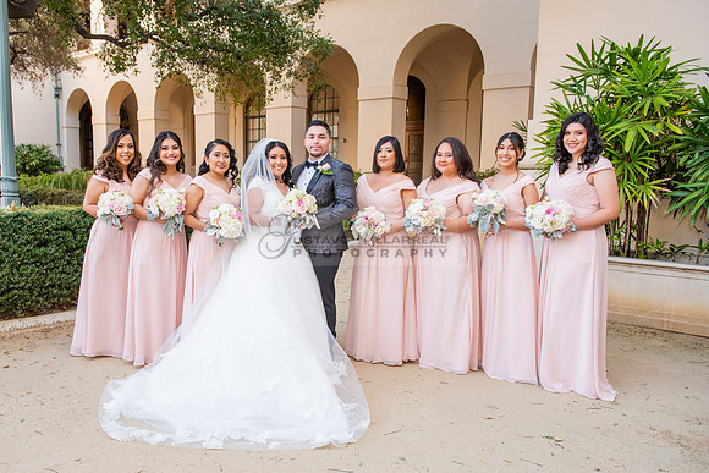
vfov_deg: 42.4
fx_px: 609
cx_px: 303
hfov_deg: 60.1
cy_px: 257
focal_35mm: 31
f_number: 4.5
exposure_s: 1/200
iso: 640
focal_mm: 27
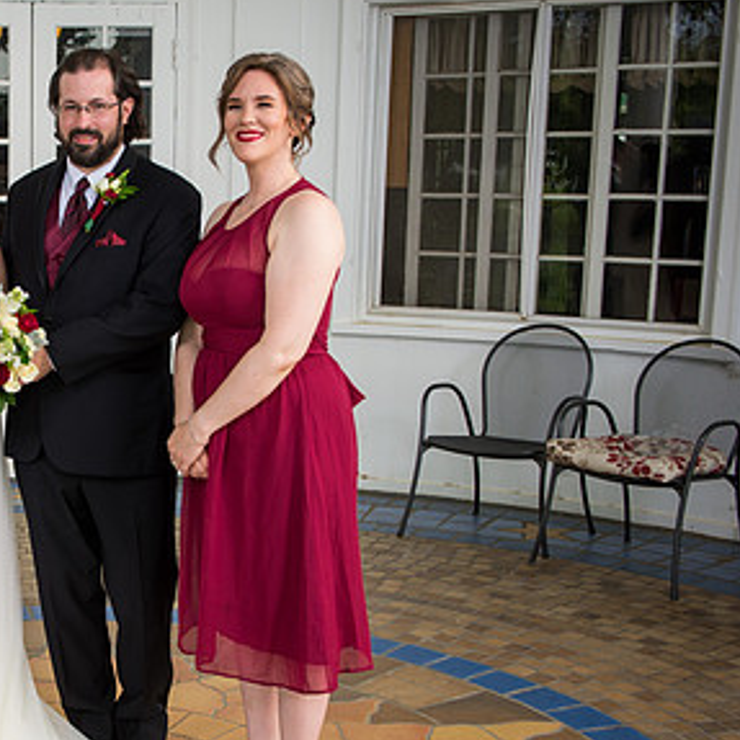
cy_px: 426
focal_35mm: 63
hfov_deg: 26.3
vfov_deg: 27.3
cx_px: 62
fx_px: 1524
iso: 400
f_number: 4.8
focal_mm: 34
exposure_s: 1/250
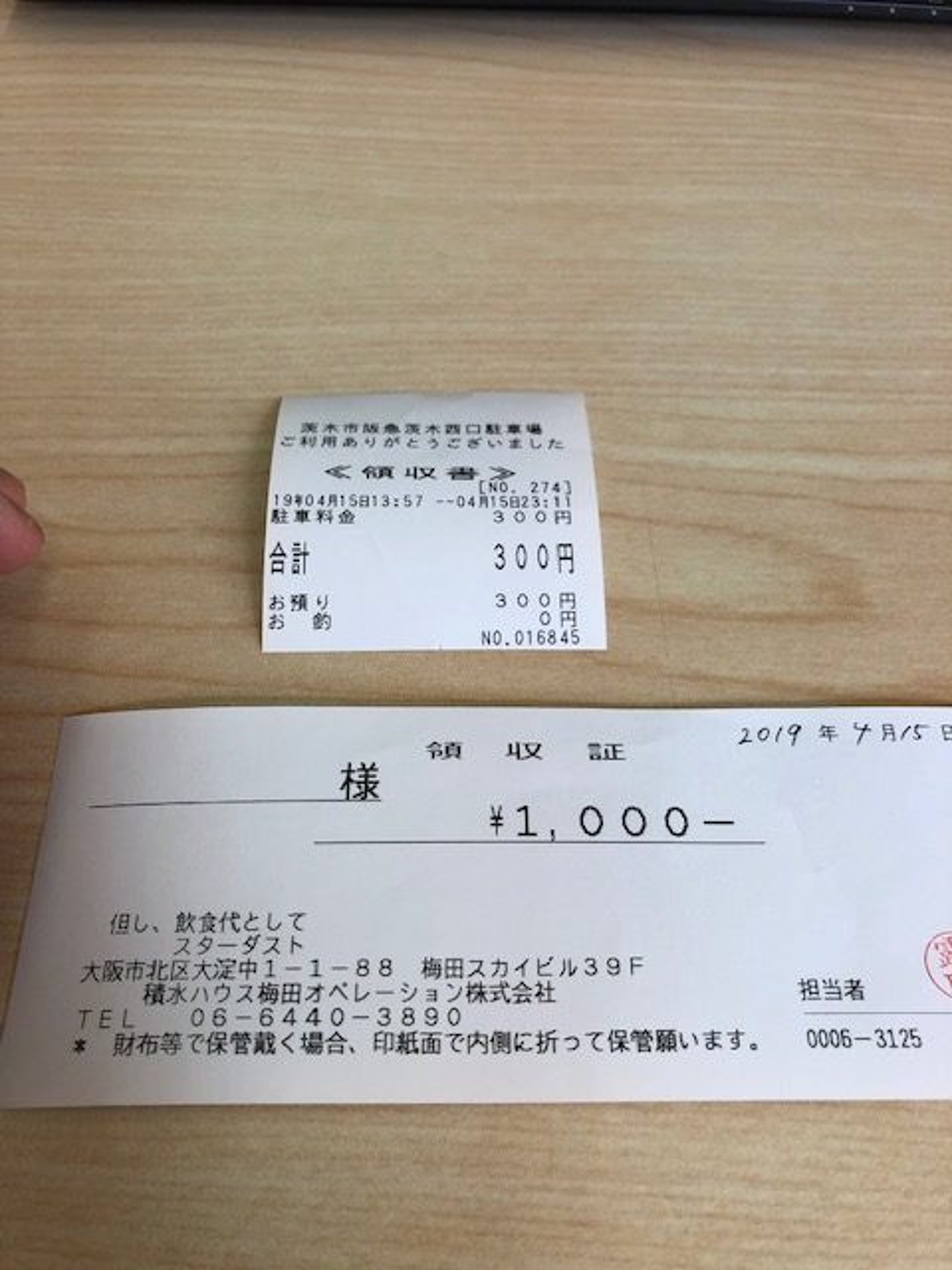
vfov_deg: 63.4
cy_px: 635
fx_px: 1027
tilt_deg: -60.9
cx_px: 476
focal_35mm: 28
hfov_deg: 49.7
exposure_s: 1/214
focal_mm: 3.99
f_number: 1.8
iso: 20
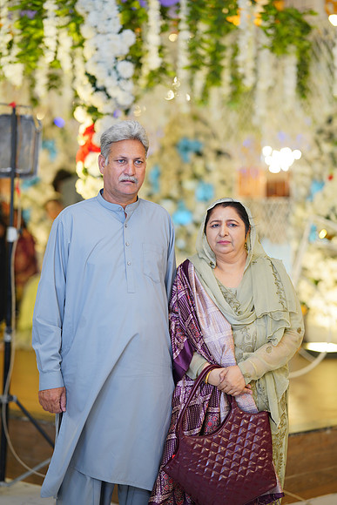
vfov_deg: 23.9
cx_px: 168
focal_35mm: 85
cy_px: 252
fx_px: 1193
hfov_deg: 16.1
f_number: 1.6
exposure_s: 1/200
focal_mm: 85
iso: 100
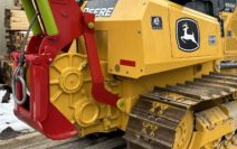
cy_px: 52
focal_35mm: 42
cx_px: 168
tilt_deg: -5.4
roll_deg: -1.3
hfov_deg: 46.0
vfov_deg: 30.4
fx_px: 272
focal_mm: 6.86
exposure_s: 1/121
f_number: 1.78
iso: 100
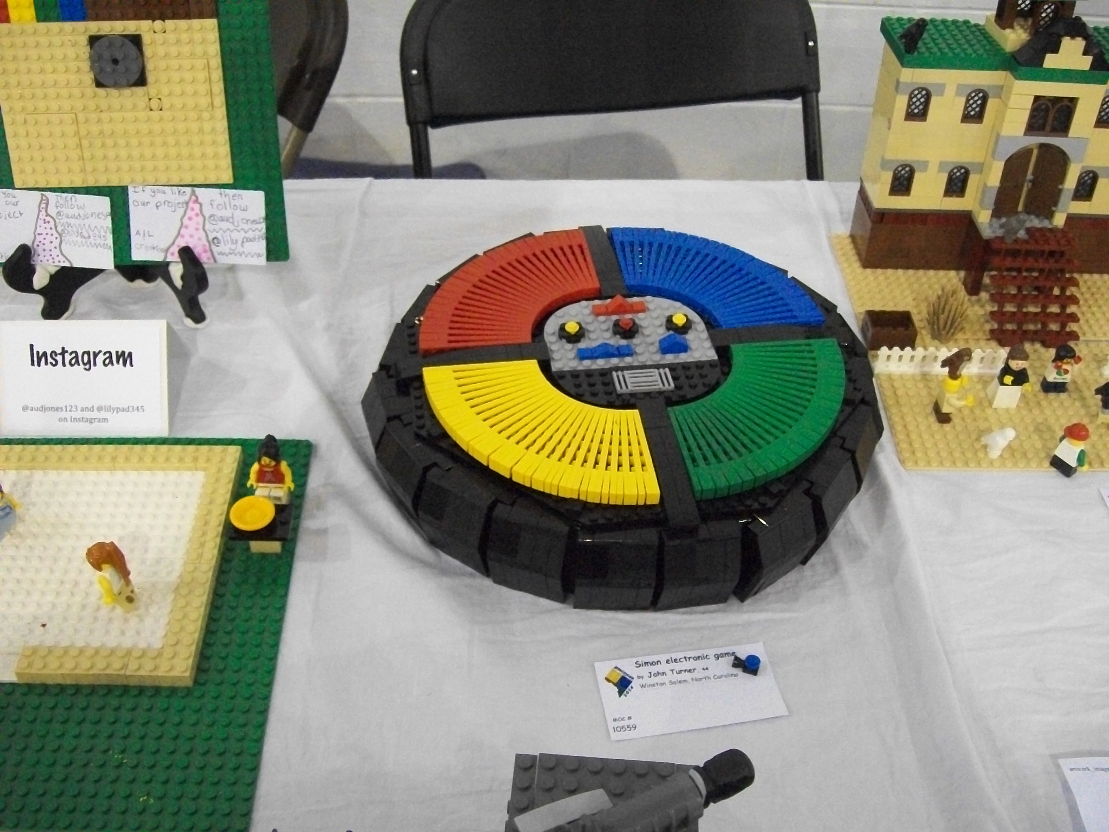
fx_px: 1153
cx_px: 554
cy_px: 416
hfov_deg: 51.4
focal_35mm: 36
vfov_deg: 39.7
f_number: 2.7
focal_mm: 6
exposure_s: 1/60
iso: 592
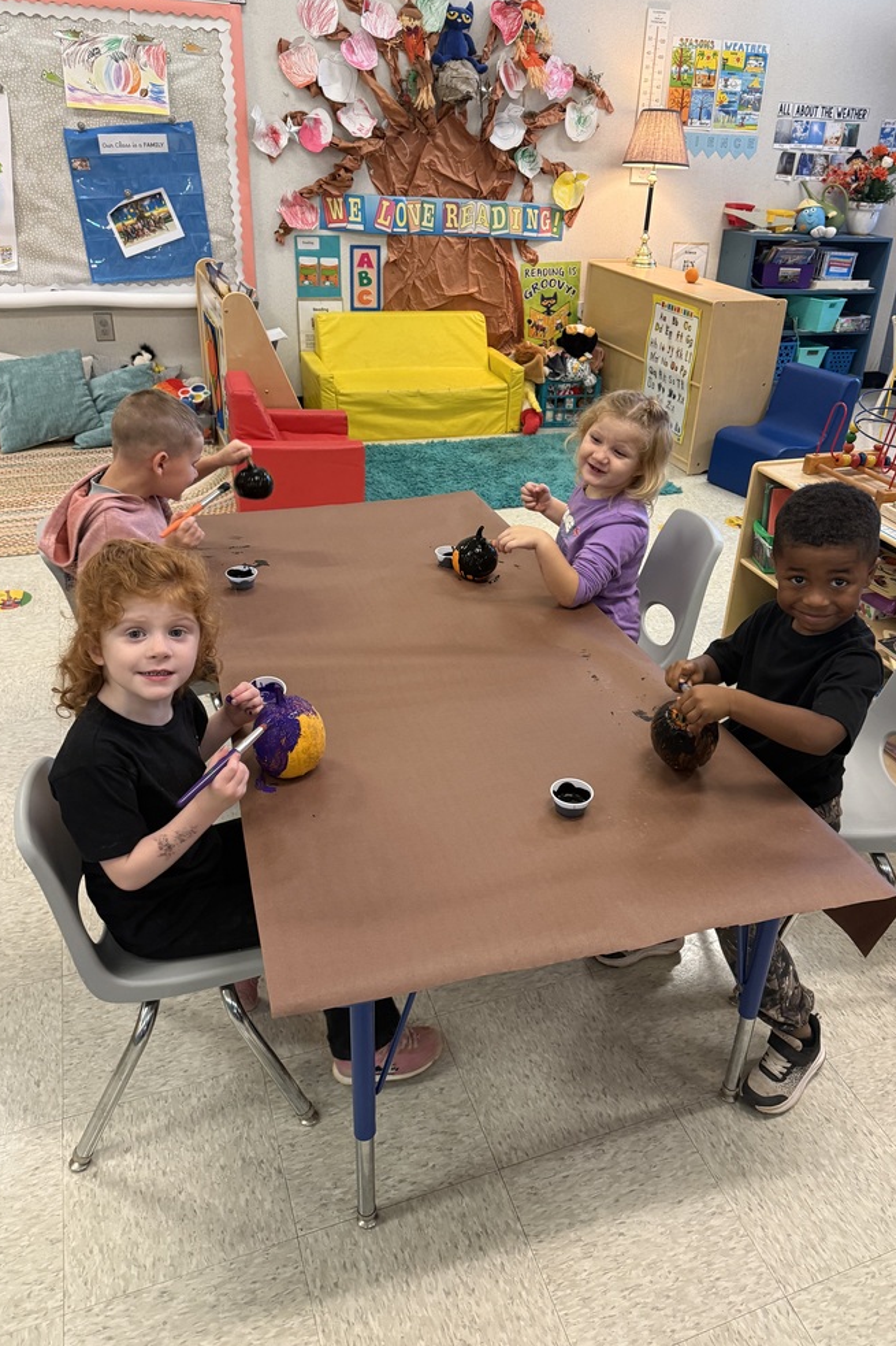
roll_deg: -4.3
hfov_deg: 49.4
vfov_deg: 69.4
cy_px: 648
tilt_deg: -27.5
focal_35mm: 26
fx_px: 971
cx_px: 508
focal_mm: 6.76
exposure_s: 1/60
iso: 320
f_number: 1.78
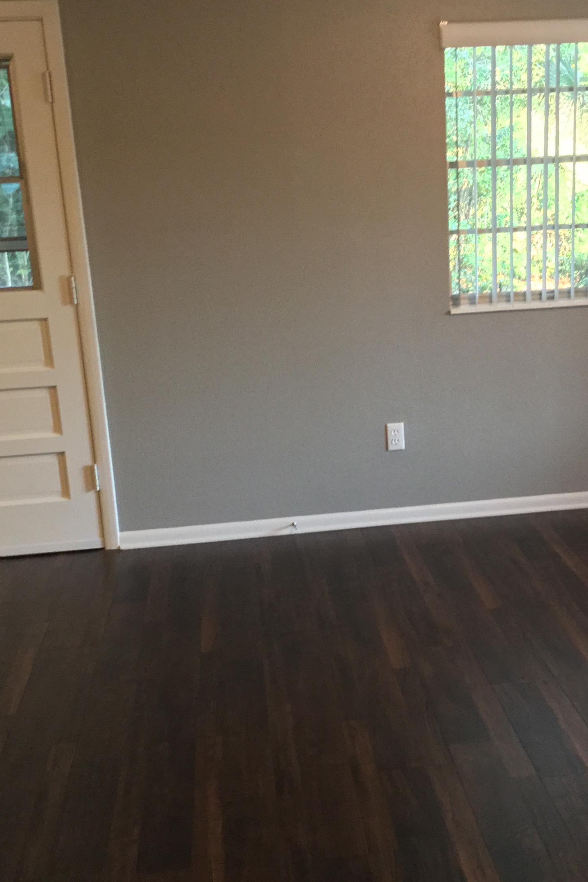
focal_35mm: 44
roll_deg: +3.2
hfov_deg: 30.3
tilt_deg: -15.3
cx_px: 381
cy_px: 443
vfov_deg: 44.5
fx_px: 1078
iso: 200
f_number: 2.4
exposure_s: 1/24
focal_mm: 3.3
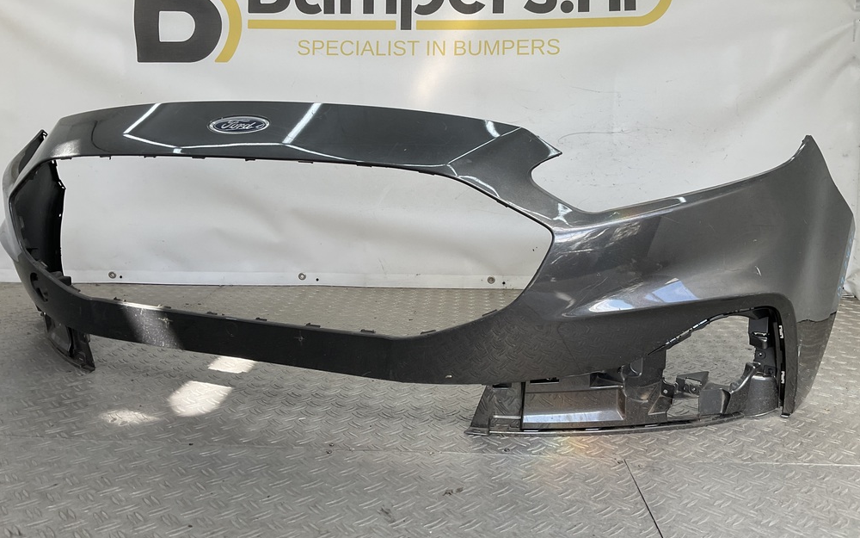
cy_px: 233
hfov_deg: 61.2
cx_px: 432
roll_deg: -2.4
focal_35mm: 31
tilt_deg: -8.7
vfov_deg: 40.5
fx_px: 727
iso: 16
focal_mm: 3
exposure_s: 1/202
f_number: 1.8
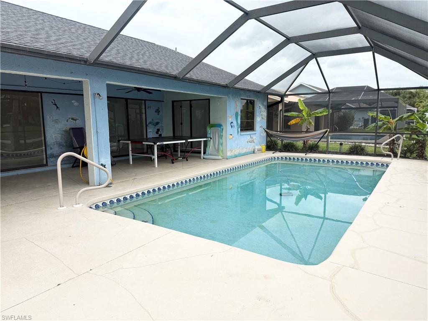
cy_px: 160
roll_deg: +0.1
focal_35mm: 24
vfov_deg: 56.8
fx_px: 297
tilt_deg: -6.8
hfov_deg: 71.6
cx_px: 214
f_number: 1.78
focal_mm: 6.76
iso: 80
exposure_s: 1/2525
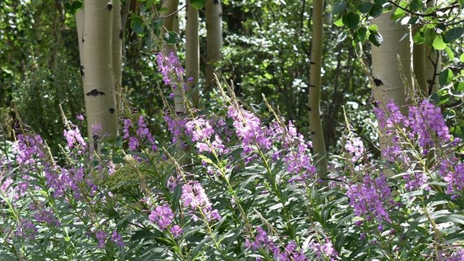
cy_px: 79
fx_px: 1661
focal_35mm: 135
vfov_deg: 9.0
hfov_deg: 15.8
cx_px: 128
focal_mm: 40
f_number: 5.6
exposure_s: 1/250
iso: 250
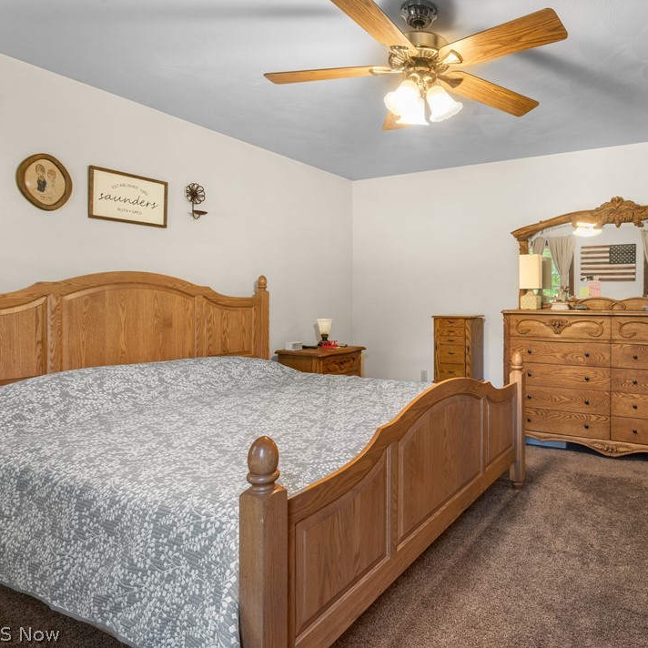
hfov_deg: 66.5
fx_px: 466
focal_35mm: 22
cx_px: 462
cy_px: 320
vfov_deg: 69.6
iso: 400
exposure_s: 1.3
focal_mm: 17
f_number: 10
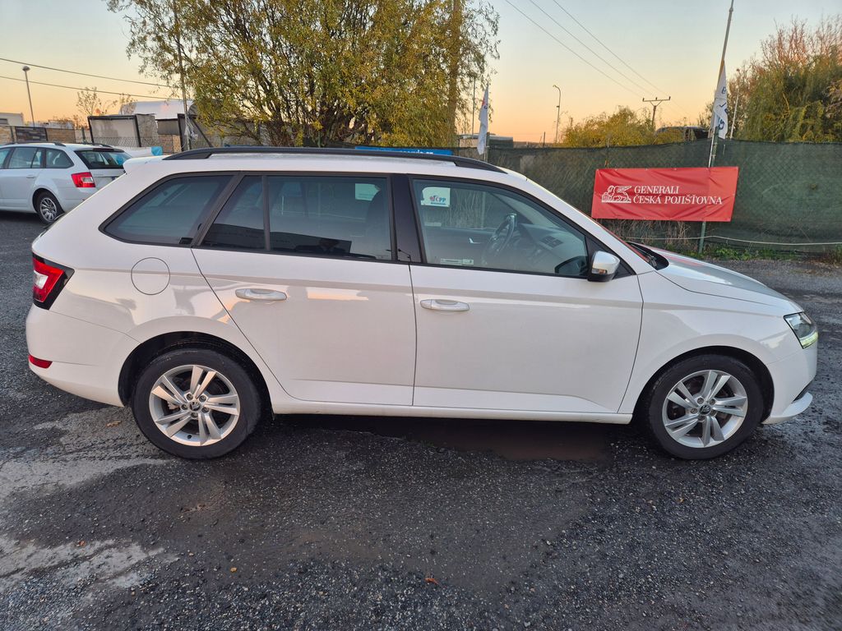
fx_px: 559
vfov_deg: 58.9
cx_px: 421
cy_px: 316
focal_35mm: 23
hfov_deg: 73.9
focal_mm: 5.4
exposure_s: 1/180
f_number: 1.8
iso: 32
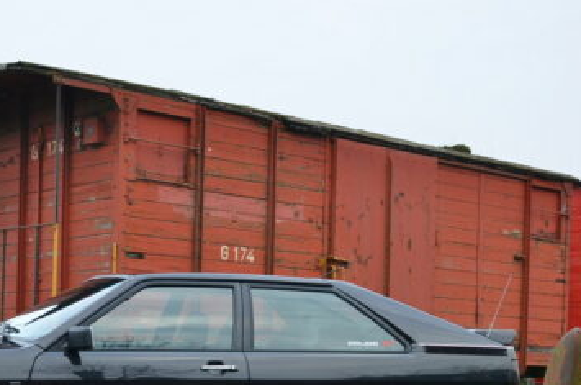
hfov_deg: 26.2
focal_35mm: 77
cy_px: 377
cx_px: 196
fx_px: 1240
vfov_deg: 17.3
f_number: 5.6
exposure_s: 1/125
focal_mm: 26
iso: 200
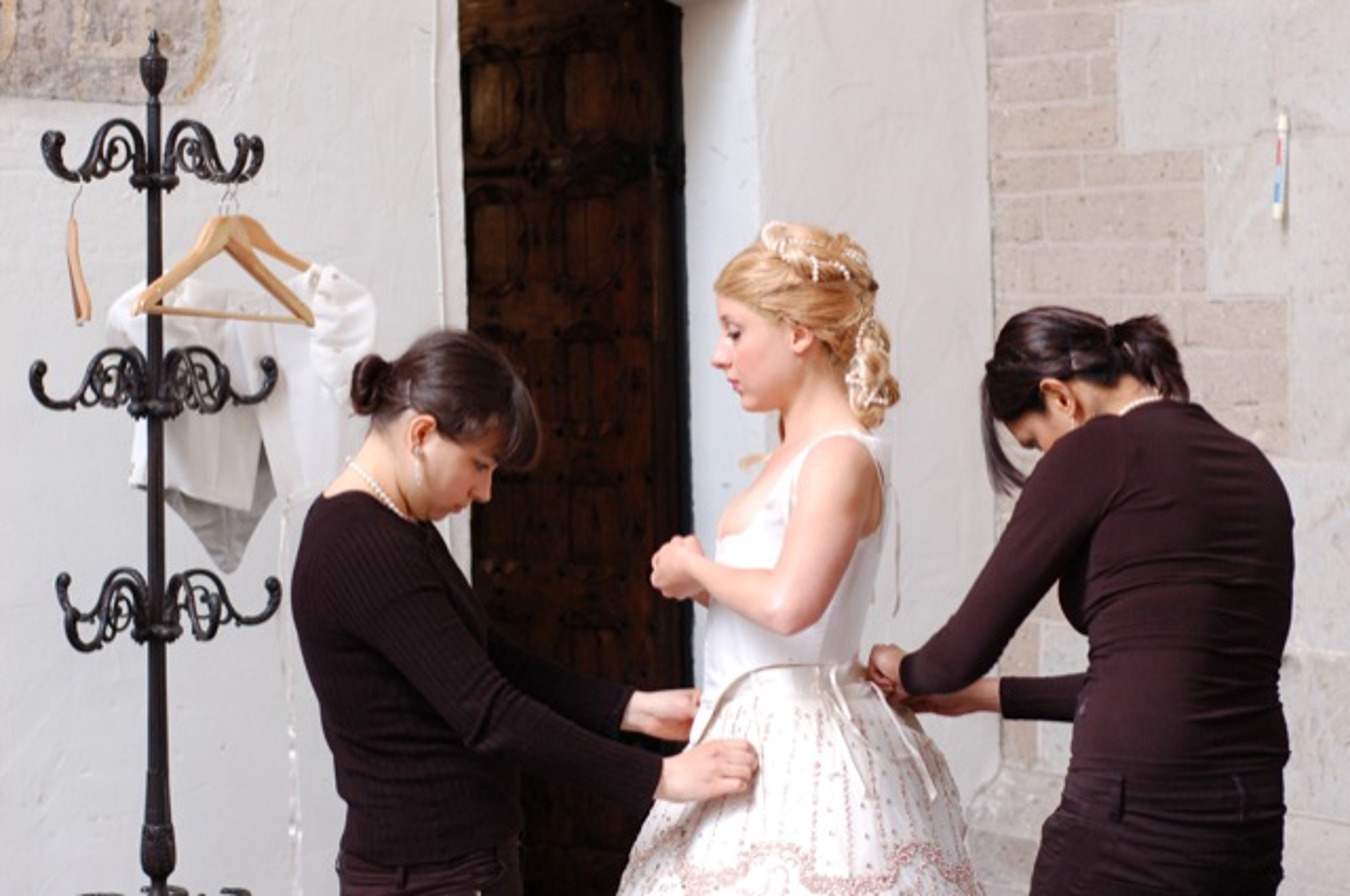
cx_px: 675
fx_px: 2809
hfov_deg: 27.0
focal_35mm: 75
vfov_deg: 18.1
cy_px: 448
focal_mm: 50
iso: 800
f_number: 3.5
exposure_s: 1/50
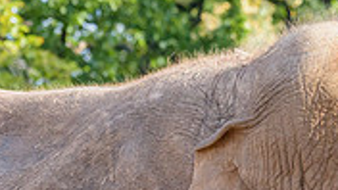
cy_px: 244
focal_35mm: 967
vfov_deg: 1.3
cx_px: 386
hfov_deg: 2.2
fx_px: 8667
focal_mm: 220
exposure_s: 1/800
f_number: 8
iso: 1400
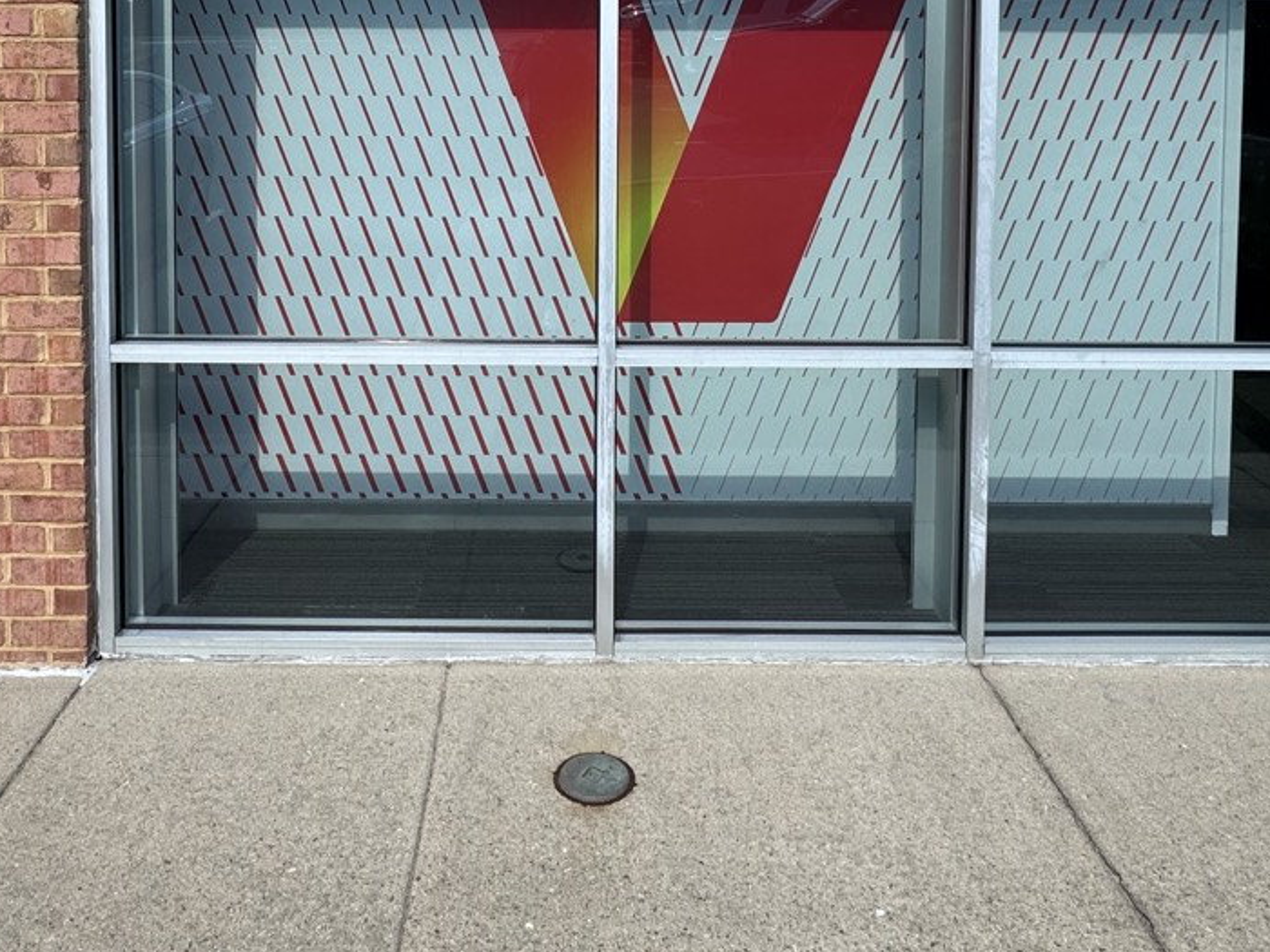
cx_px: 555
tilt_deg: -4.9
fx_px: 1174
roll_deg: -0.4
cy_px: 100
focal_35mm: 32
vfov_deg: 40.8
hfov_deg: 56.6
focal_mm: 2.22
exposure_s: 1/1927
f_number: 2.2
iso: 50
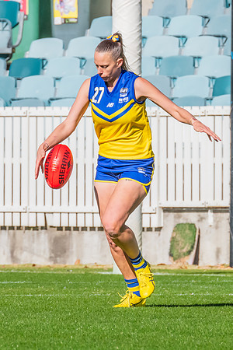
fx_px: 10755
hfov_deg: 1.2
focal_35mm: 1108
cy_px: 177
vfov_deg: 1.9
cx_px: 115
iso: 800
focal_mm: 420
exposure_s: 1/1250
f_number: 14
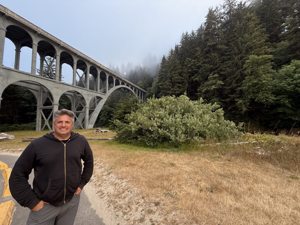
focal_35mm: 14
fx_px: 121
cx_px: 150
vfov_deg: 85.7
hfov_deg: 102.1
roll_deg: +1.1
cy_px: 112
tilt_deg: +5.0
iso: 160
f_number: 2.2
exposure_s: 1/99
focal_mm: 2.22
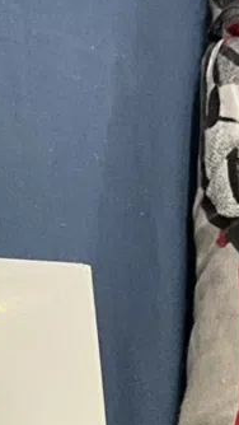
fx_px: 1453
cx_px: -14
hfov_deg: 9.3
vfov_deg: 15.1
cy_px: 689
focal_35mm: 129
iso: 80
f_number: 1.8
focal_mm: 3
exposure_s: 1/50
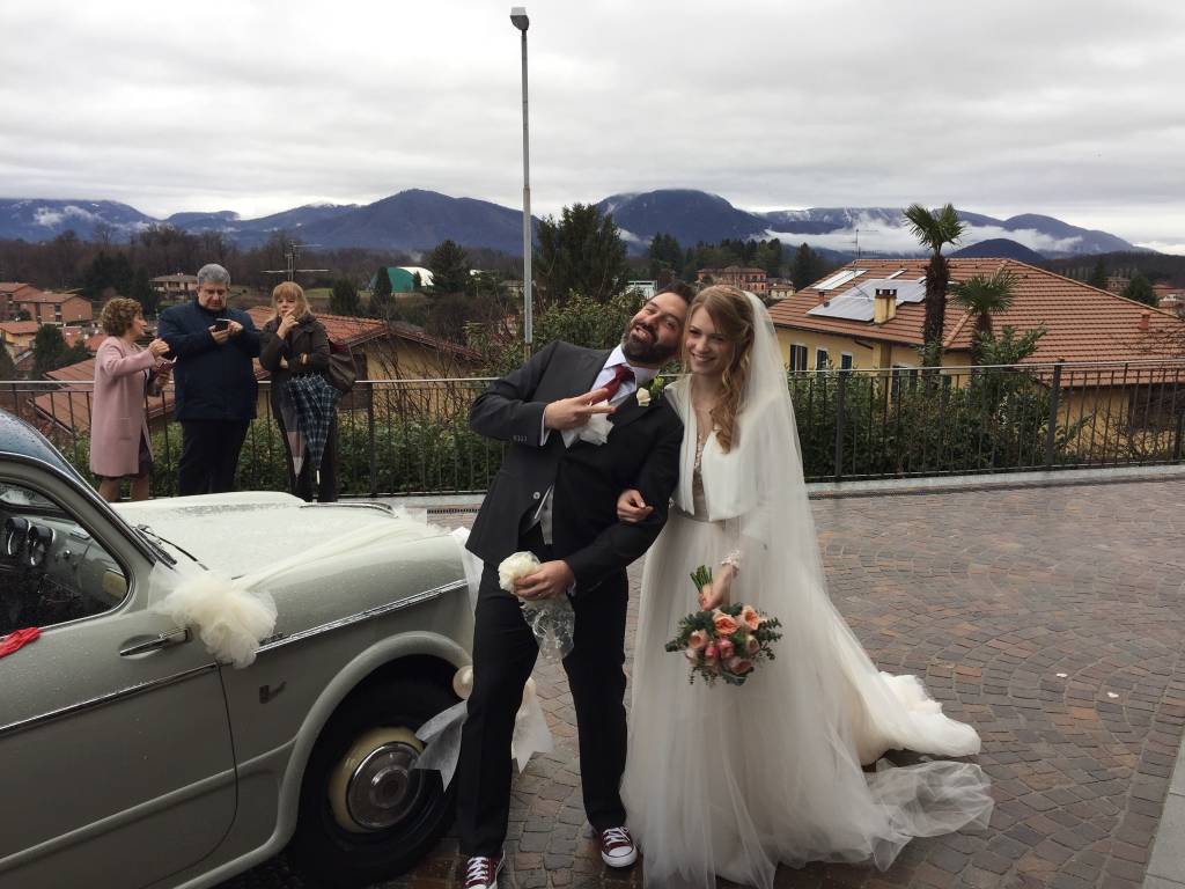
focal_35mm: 29
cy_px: 444
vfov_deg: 48.2
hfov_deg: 61.7
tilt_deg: -11.3
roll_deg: +0.5
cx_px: 592
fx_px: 993
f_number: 2.2
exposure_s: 1/136
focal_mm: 4.15
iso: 32
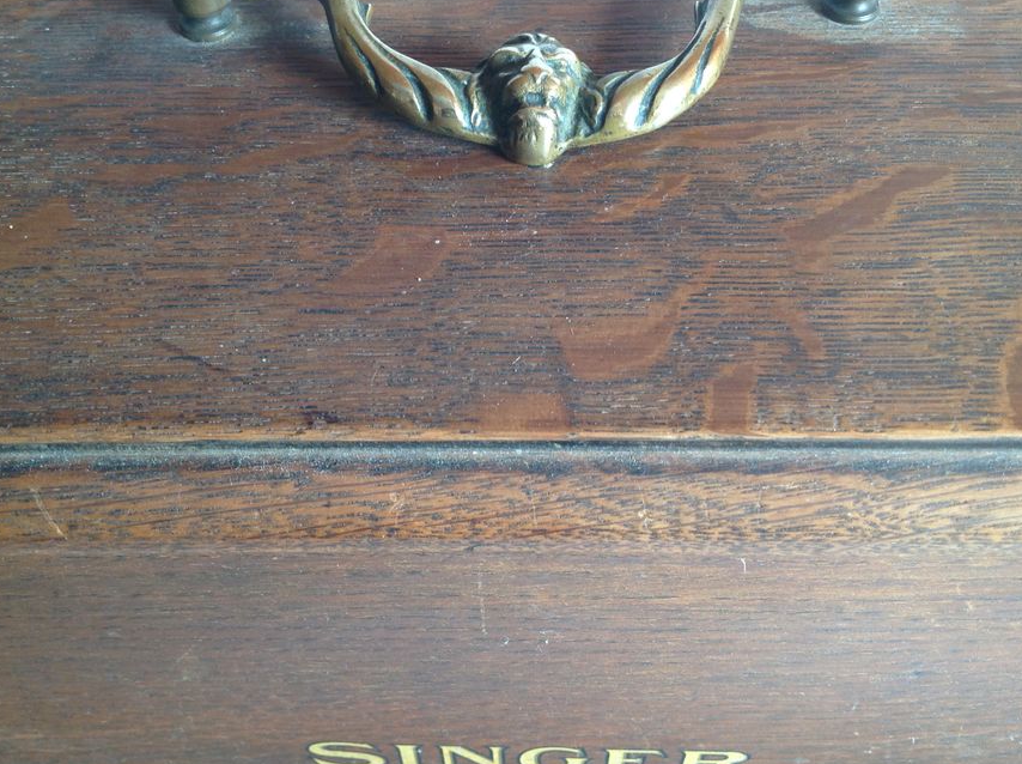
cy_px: 362
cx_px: 494
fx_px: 1209
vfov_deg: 35.0
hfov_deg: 45.8
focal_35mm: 41
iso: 50
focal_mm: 4.28
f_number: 2.4
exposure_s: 1/20
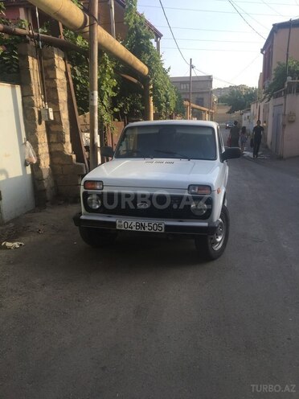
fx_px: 334
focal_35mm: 29
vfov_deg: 61.7
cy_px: 200
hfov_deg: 48.2
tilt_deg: -13.3
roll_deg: +0.2
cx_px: 150
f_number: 2.2
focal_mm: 4.15
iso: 25
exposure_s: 1/541
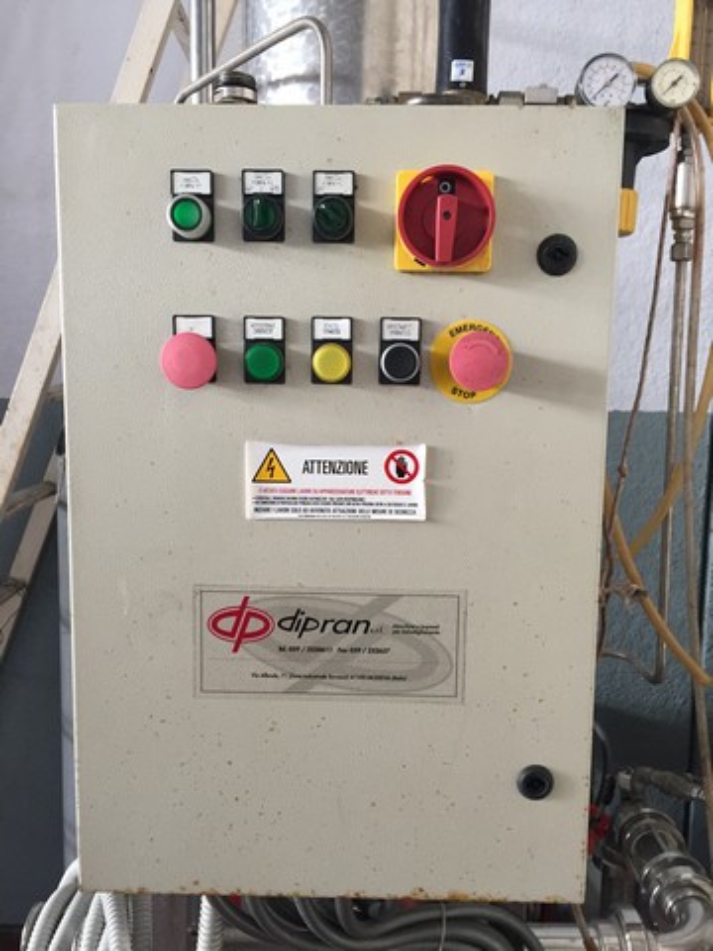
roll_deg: -0.3
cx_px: 356
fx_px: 796
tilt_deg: -5.6
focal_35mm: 29
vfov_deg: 61.7
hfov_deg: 48.2
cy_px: 476
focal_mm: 4.15
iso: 125
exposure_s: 1/33
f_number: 2.2
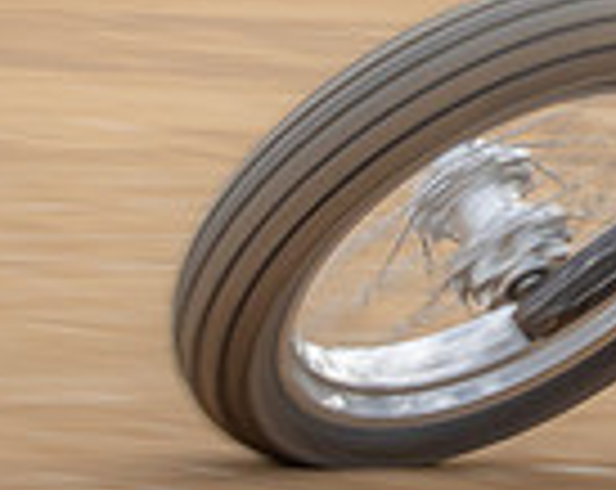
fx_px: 11607
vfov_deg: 2.4
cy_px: -172
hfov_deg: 3.0
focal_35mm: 638
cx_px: 665
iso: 320
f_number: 13
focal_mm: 70
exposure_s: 1/125
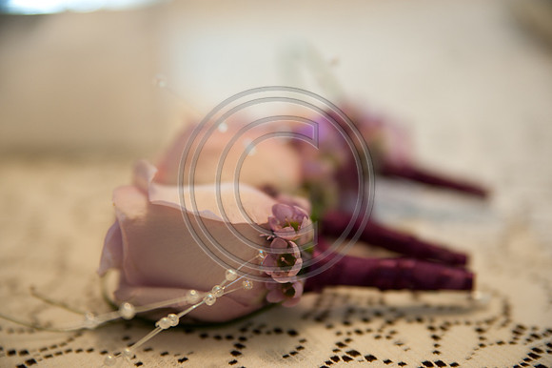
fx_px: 1149
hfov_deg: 27.0
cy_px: 184
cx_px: 276
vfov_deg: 18.2
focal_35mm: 75
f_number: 2.8
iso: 640
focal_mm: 75
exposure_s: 1/60
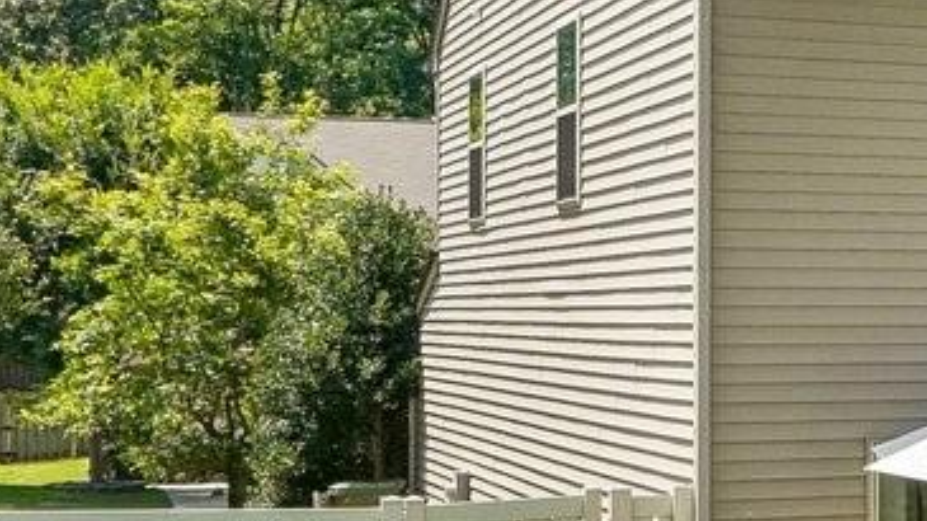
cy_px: 184
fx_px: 2382
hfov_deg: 19.8
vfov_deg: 12.5
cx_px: 1280
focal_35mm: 97
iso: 100
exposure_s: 1/125
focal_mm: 11
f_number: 8
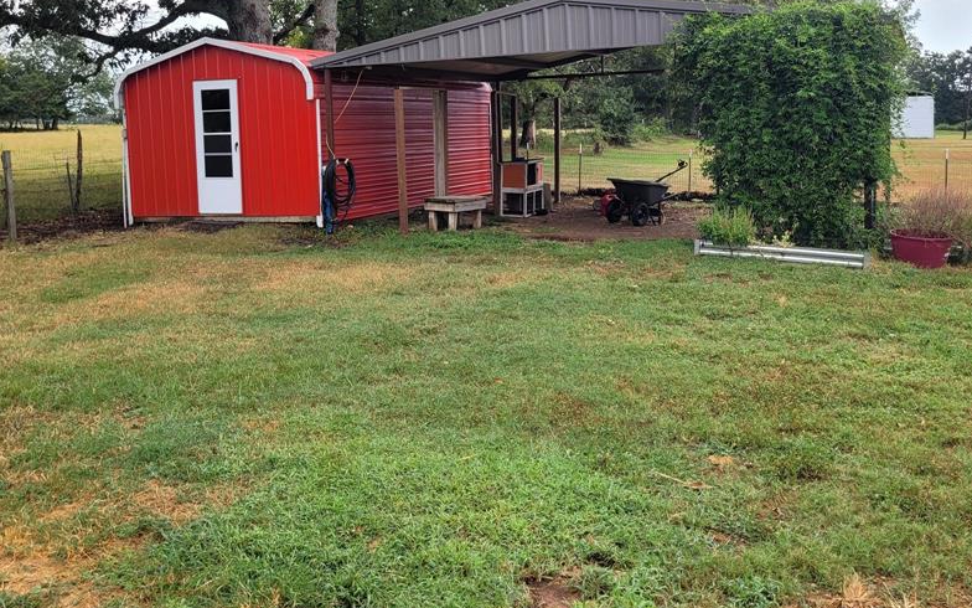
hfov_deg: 54.0
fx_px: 954
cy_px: 189
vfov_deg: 34.9
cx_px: 495
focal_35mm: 36
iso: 40
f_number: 1.8
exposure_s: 1/1111
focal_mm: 5.4
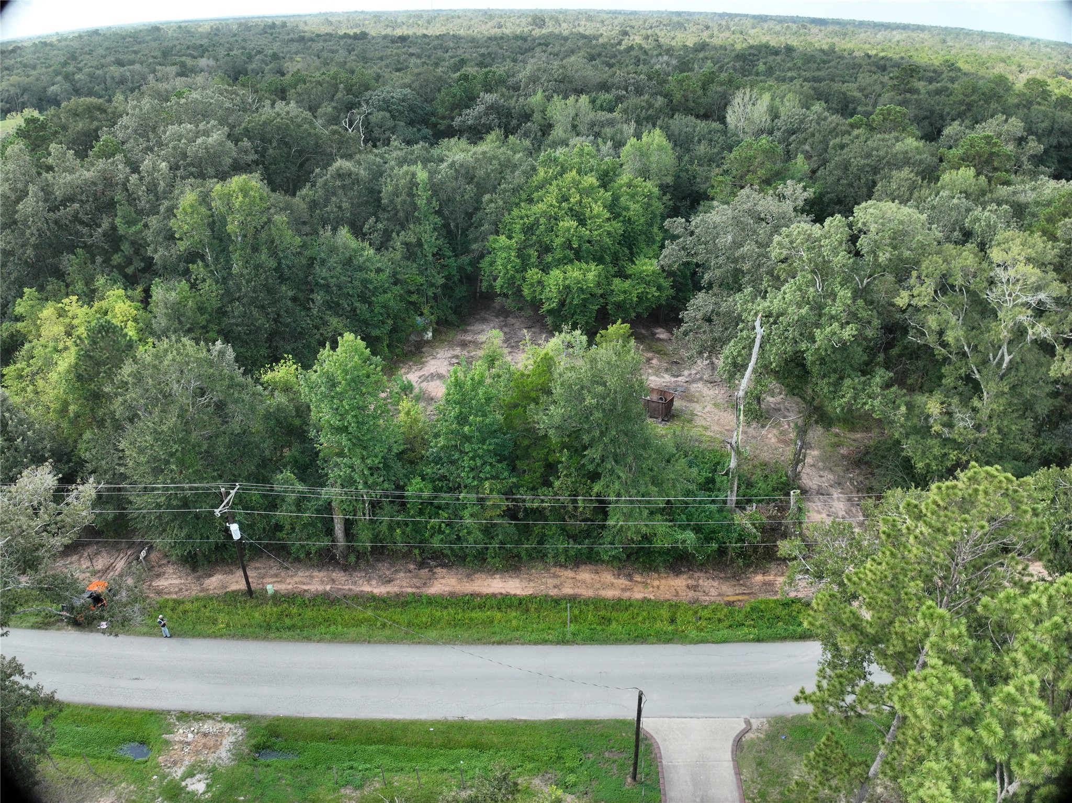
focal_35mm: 24
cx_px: 536
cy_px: 402
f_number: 2.8
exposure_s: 1/800
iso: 330
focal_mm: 12.29
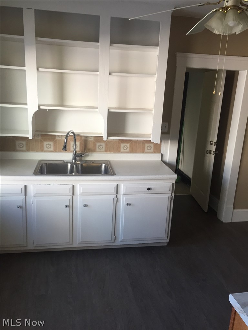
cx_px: 124
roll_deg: +0.5
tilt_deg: -12.8
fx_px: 277
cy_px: 165
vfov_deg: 61.7
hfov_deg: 48.2
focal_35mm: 29
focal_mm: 4.15
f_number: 2.2
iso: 40
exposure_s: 1/30
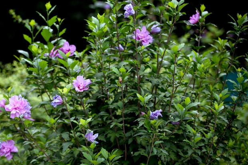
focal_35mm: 135
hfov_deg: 15.2
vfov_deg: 10.2
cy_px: 92
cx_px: 90
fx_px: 930
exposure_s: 1/1000
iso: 100
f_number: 2.8
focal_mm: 105
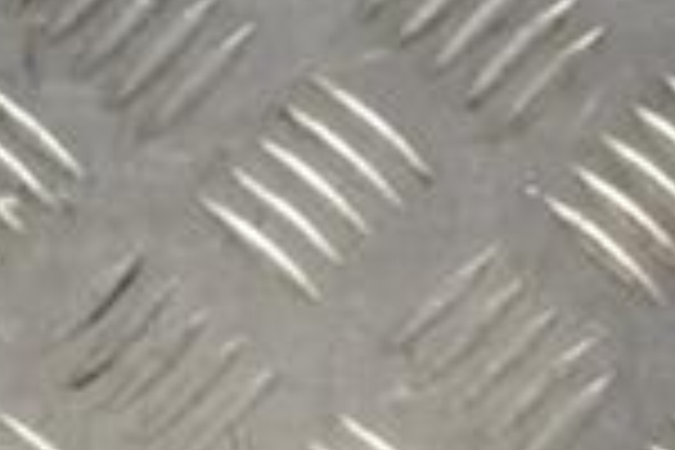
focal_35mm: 330
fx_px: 6187
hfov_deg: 6.1
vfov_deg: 4.1
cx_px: 1174
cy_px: 882
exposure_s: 1/250
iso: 3200
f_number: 8
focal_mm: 55
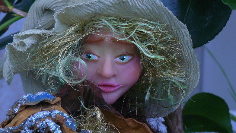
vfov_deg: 7.9
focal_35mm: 154
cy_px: 44
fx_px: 964
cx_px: 117
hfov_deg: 14.0
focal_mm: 15.5
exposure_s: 1/30
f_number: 4
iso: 200
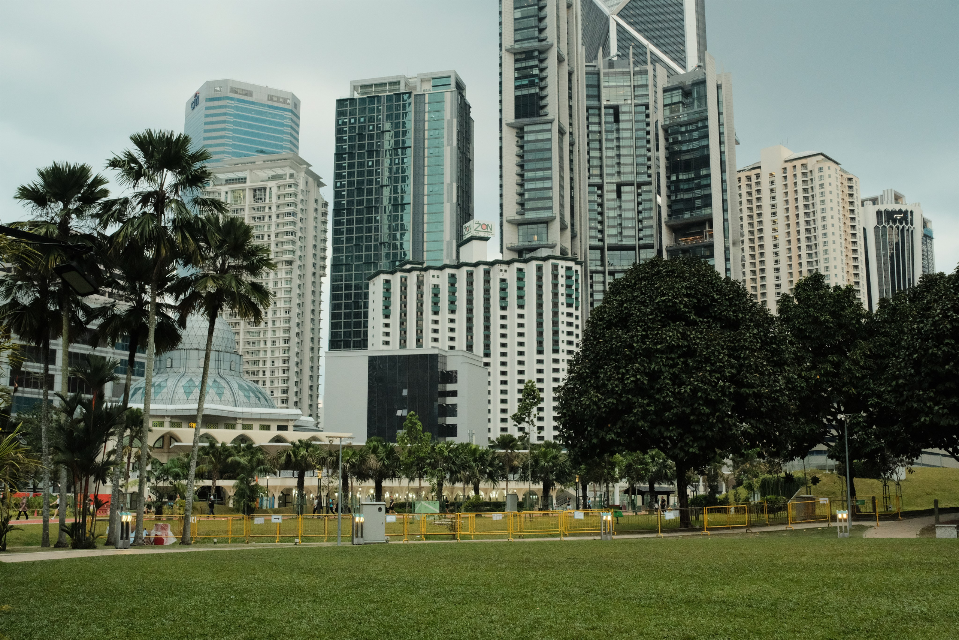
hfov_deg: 50.7
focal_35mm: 38
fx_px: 1012
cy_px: 320
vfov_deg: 35.1
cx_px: 480
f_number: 6.4
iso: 6400
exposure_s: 1/250
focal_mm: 25
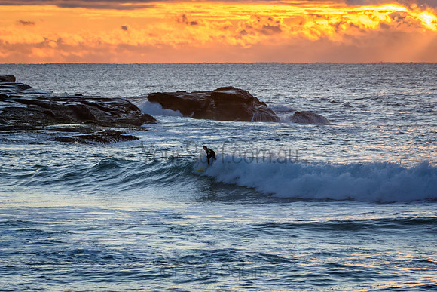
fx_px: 3824
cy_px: 146
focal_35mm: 315
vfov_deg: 4.4
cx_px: 218
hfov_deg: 6.5
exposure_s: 1/1250
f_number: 5.6
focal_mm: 210
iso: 720
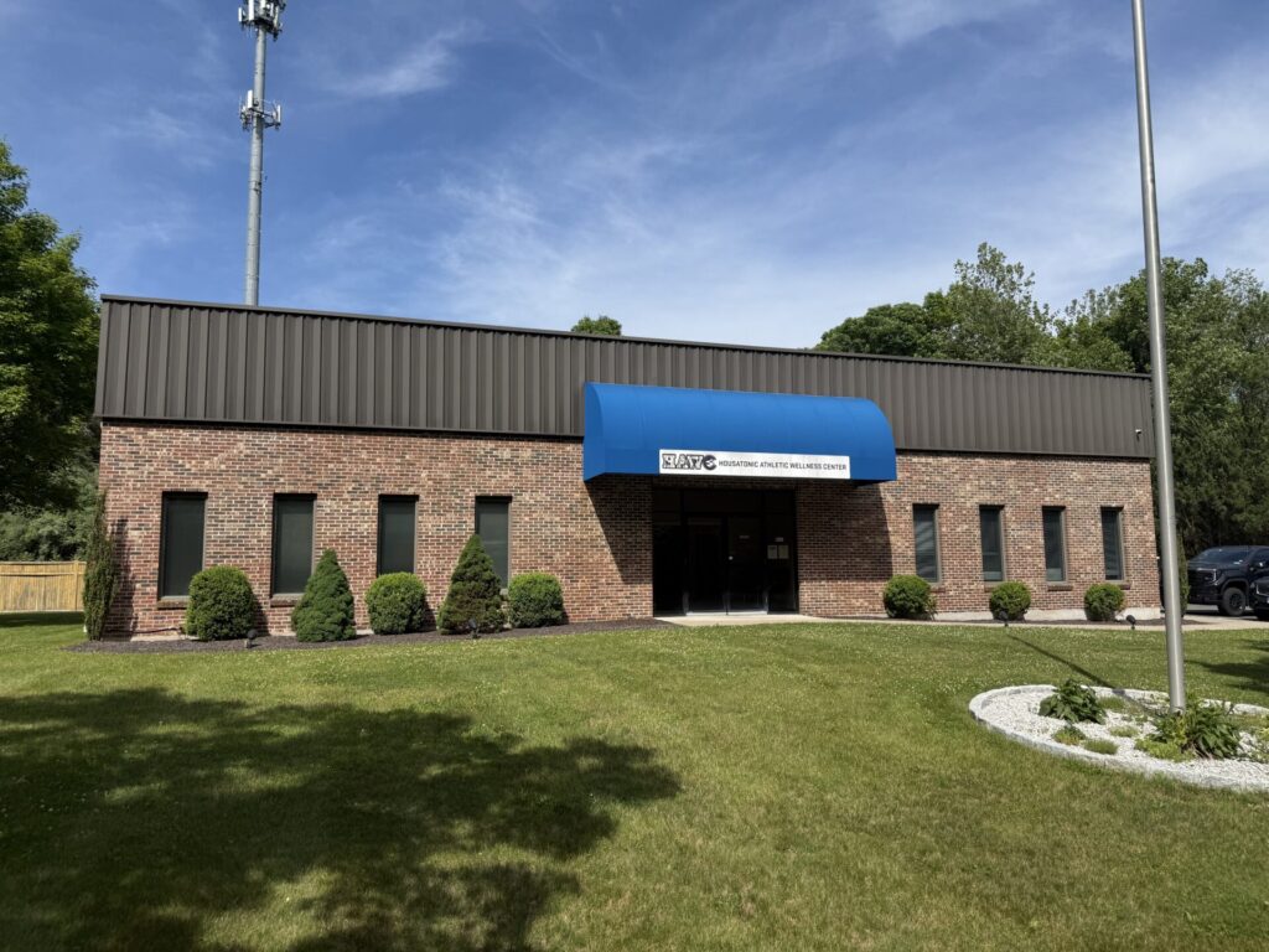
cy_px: 476
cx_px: 634
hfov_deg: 71.6
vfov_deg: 56.8
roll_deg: +0.6
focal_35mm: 24
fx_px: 880
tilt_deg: +6.5
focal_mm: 6.76
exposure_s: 1/6173
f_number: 1.78
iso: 80
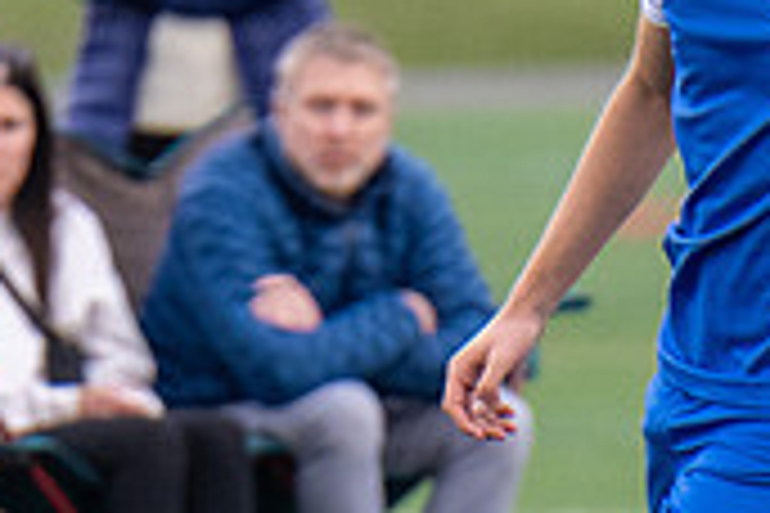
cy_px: 346
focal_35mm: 2089
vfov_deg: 0.7
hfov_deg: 1.0
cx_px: 303
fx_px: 44678
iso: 2200
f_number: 5.6
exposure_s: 1/1000
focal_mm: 400
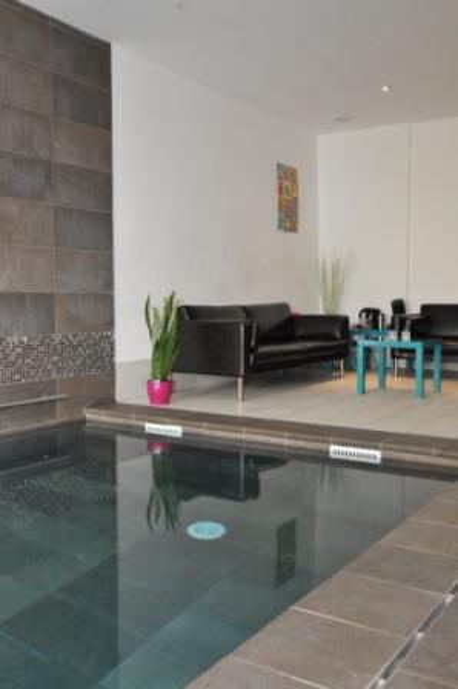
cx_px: 229
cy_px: 344
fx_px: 688
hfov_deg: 36.8
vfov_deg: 53.2
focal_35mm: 36
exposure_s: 1/60
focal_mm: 24
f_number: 10
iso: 3200
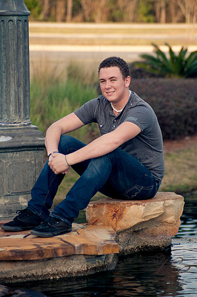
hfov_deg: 10.1
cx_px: 98
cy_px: 148
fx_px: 1111
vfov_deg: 15.2
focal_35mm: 135
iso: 200
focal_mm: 135
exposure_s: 1/160
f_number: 4.5
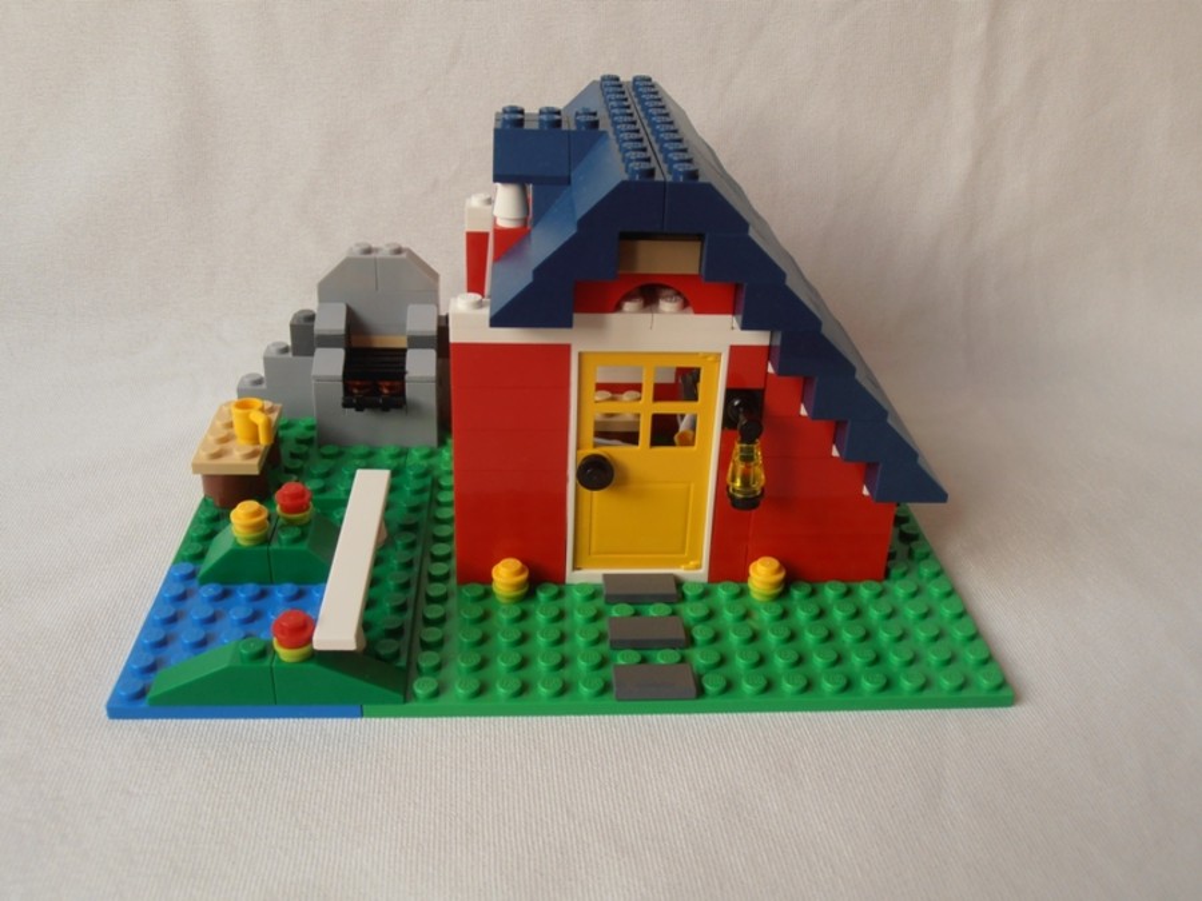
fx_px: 1285
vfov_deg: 38.7
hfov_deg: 50.1
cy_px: 450
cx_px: 601
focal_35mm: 37
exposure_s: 1/40
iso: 80
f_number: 3.9
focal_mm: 6.61
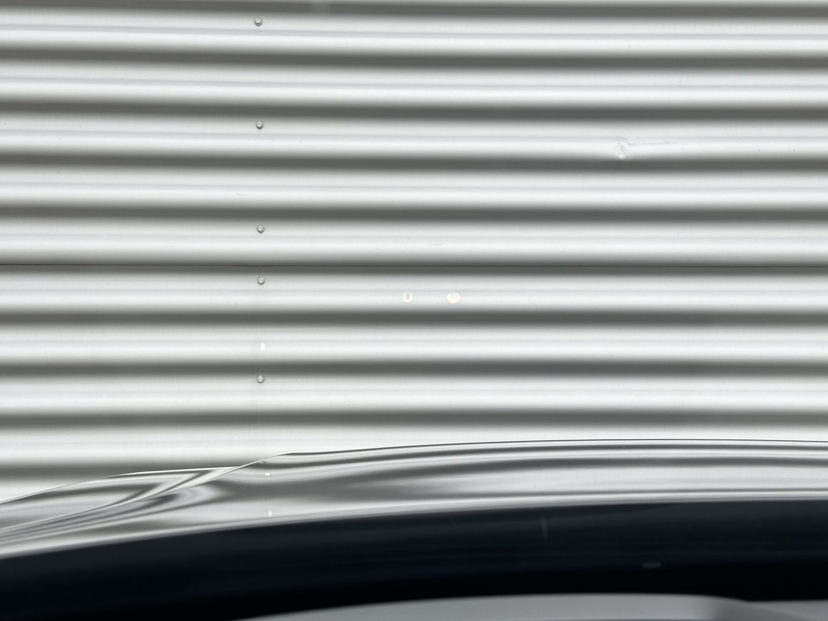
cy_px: 310
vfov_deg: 30.3
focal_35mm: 48
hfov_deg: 39.7
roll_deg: -0.7
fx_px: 1148
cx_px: 414
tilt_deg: -3.1
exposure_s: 1/204
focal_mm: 6.86
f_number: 1.78
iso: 64
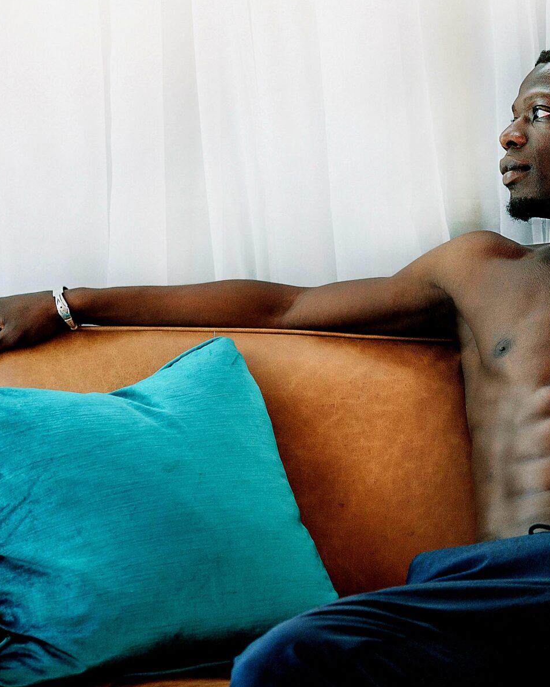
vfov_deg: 11.3
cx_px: 576
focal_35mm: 171
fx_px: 3480
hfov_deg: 9.0
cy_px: 303
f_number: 2.8
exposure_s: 1/100
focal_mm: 85
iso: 400
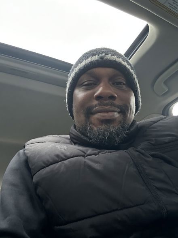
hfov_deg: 46.8
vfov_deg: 60.0
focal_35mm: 30
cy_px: 119
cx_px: 89
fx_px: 206
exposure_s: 1/30
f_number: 1.9
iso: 500
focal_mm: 2.69
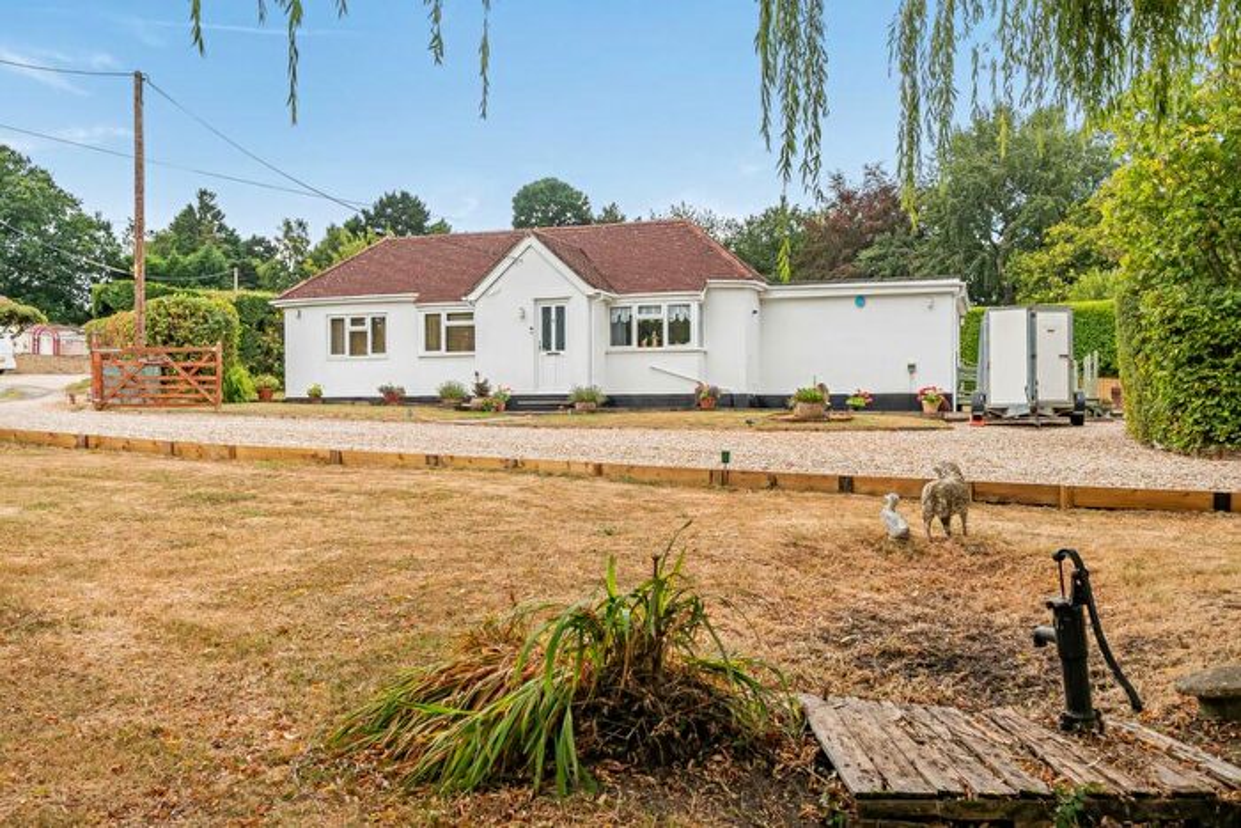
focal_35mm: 30
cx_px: 620
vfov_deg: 43.6
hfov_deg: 61.9
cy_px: 414
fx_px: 1034
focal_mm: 20
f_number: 8
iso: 400
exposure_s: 1/320
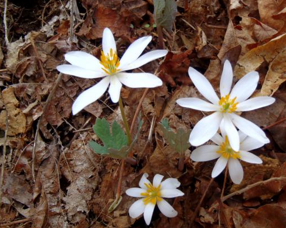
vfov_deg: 32.7
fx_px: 389
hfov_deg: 40.3
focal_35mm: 46
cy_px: 126
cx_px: 161
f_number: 4.7
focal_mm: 6.64
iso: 80
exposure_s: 1/200
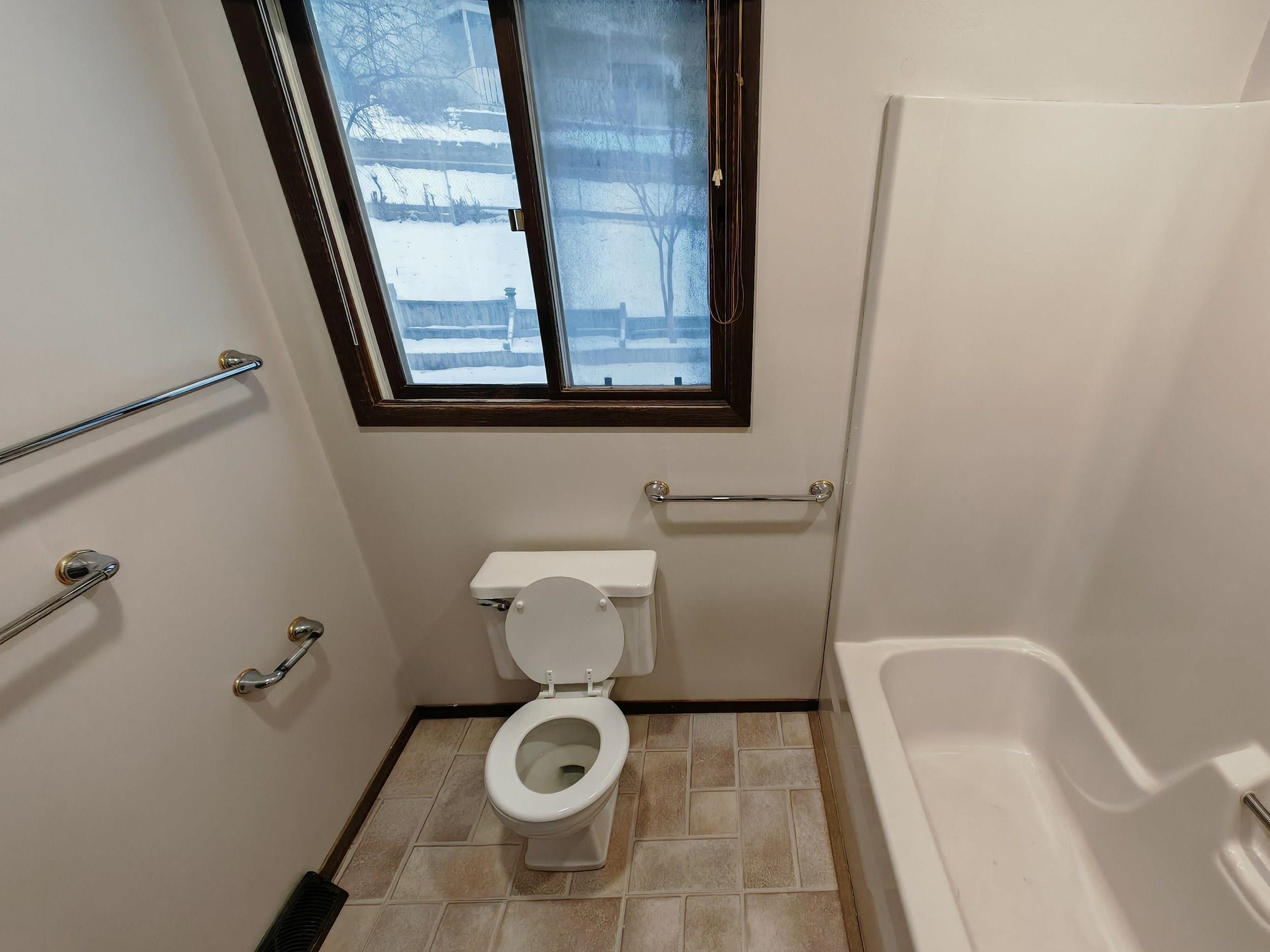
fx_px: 587
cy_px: 530
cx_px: 745
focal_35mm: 16
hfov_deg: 93.6
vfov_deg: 77.8
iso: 500
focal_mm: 1.82
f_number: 2
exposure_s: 1/60
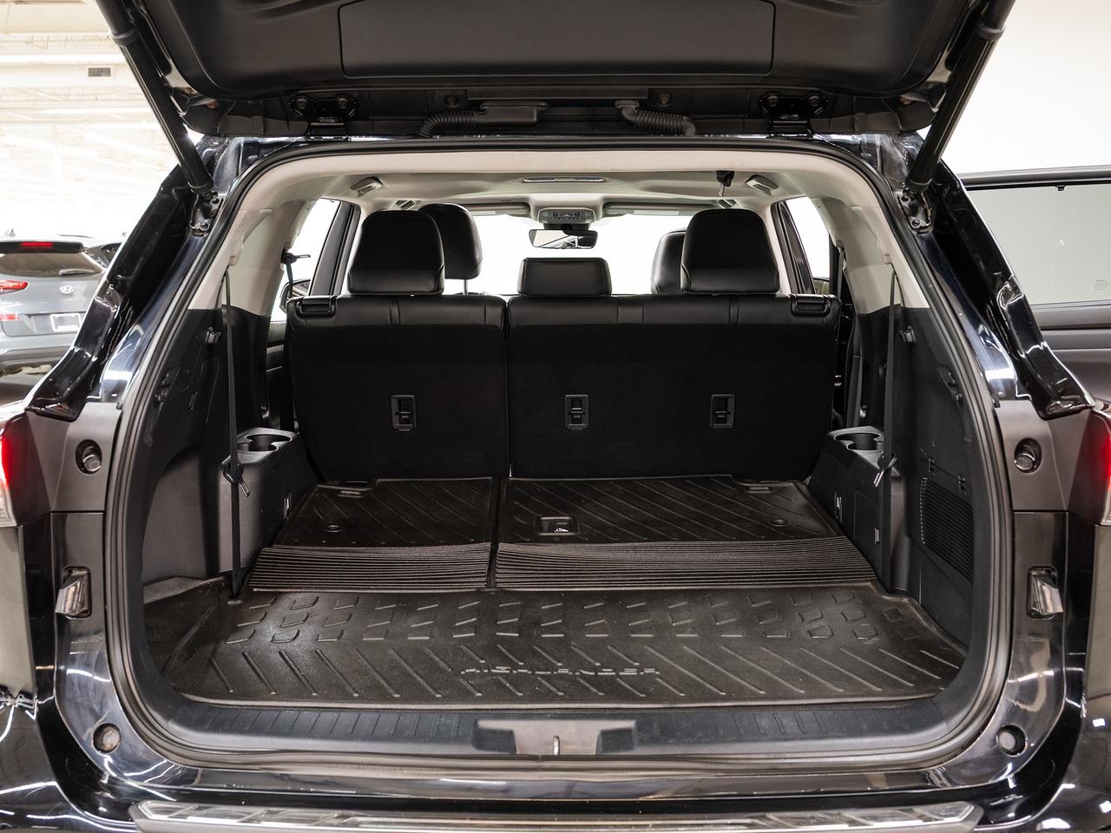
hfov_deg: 53.4
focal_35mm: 34
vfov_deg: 41.3
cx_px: 561
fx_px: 1104
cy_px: 417
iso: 100
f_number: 5.6
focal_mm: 30.5
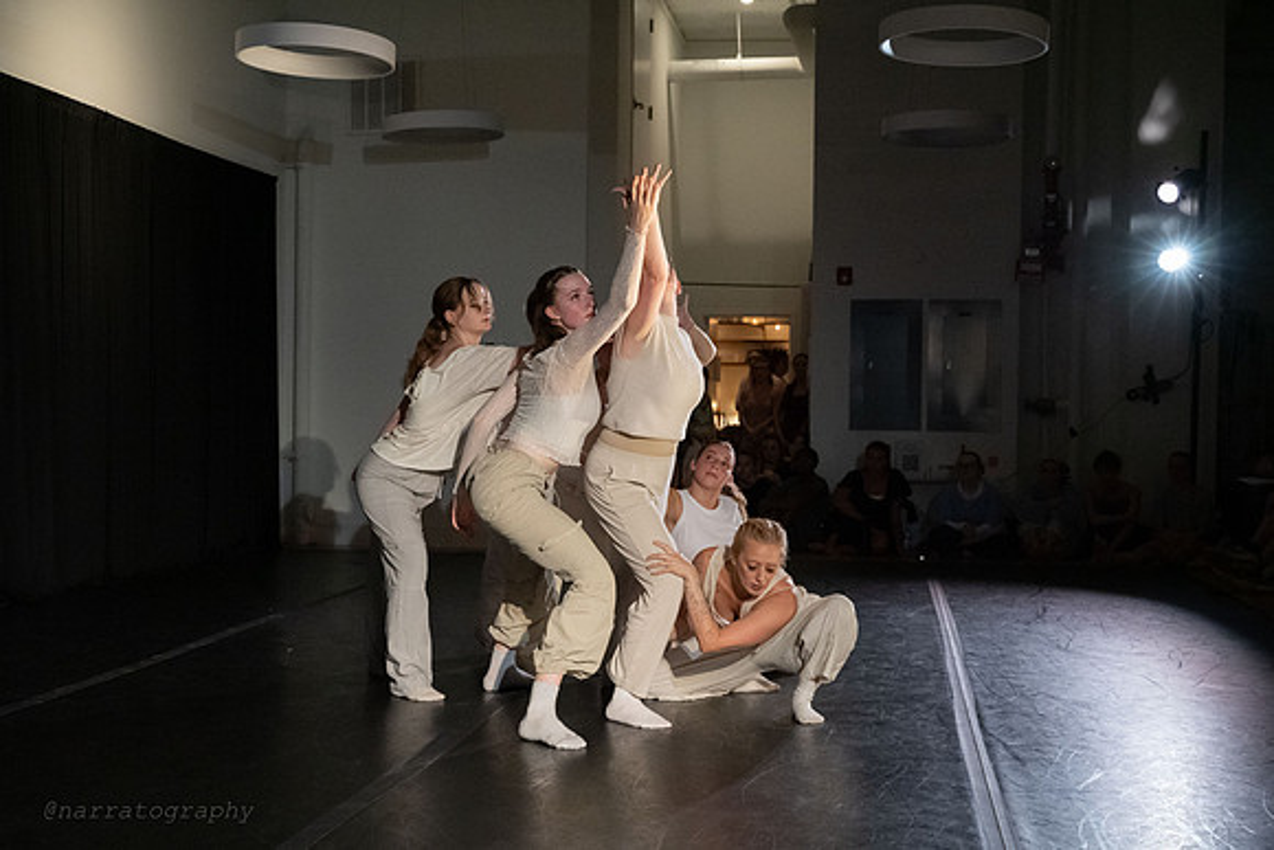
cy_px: 441
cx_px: 634
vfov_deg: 27.9
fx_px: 1712
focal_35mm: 48
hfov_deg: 40.8
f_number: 4.5
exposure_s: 1/500
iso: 6400
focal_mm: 45
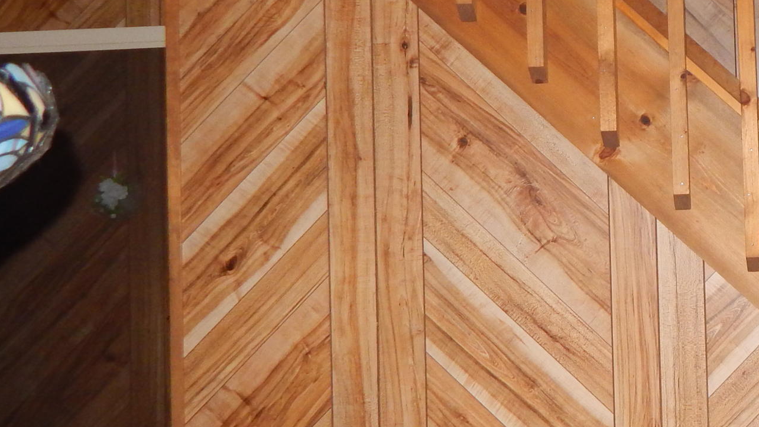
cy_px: 127
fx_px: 1127
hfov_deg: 33.0
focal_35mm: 56
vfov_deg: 21.3
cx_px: 817
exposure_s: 1/30
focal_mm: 4
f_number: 3
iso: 200
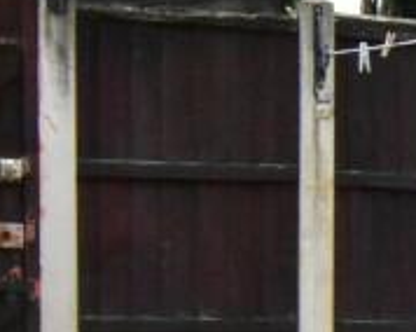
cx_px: 858
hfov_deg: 10.8
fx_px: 1992
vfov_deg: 9.4
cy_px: 357
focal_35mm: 162
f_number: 29
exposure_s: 1/200
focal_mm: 20
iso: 2800
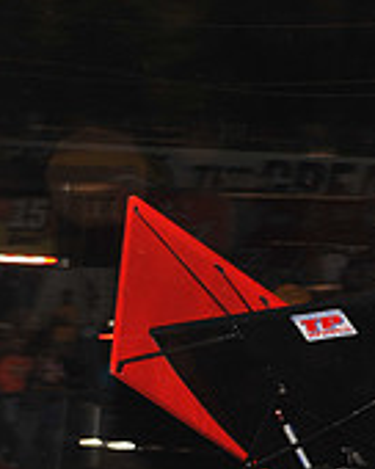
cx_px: 334
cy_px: 521
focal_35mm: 337
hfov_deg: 4.6
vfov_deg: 5.7
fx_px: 4675
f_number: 7.1
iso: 1000
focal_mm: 105
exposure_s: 1/320
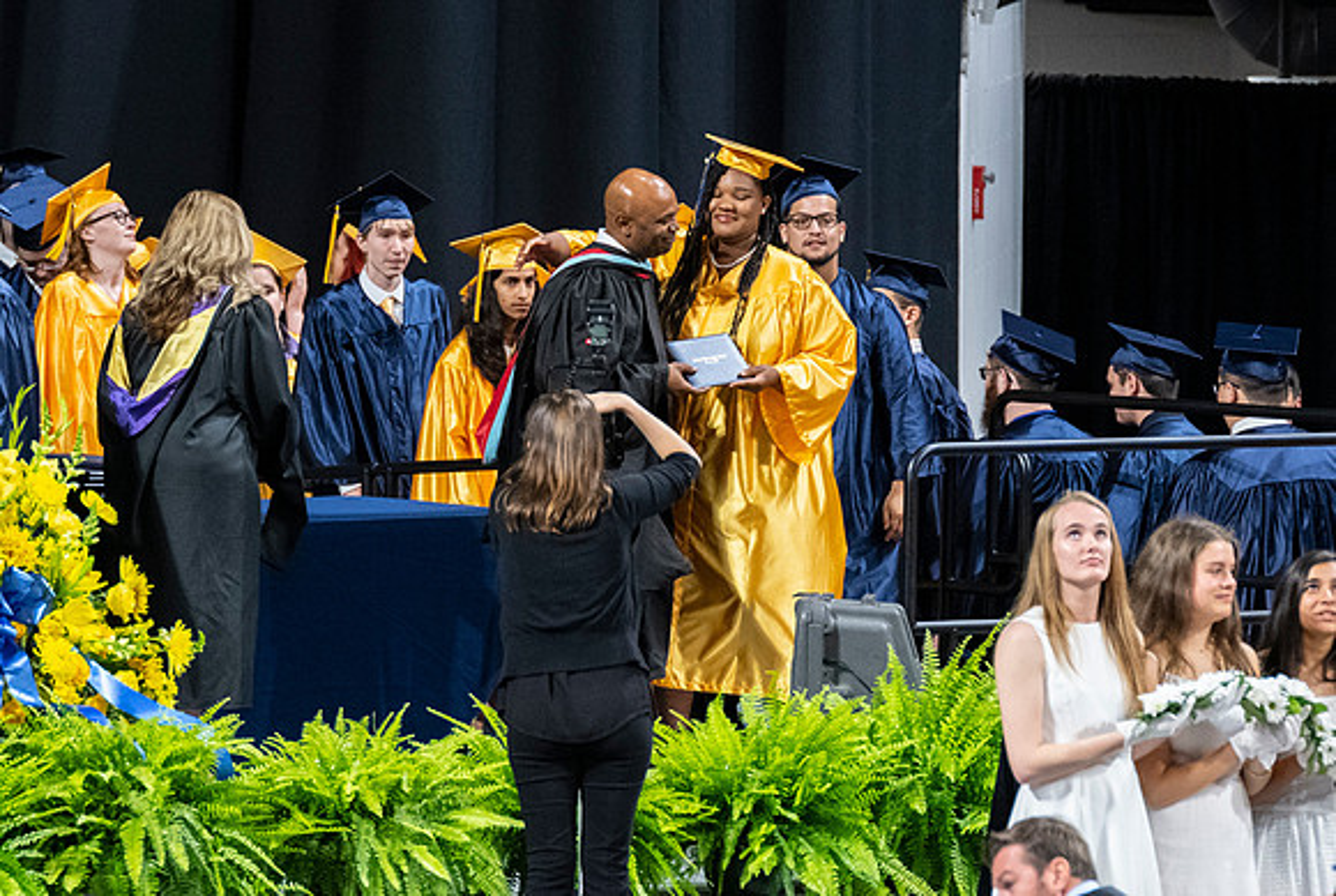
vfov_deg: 3.4
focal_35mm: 404
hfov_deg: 5.1
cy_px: 465
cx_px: 803
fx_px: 15018
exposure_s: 1/200
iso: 2000
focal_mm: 200
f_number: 4
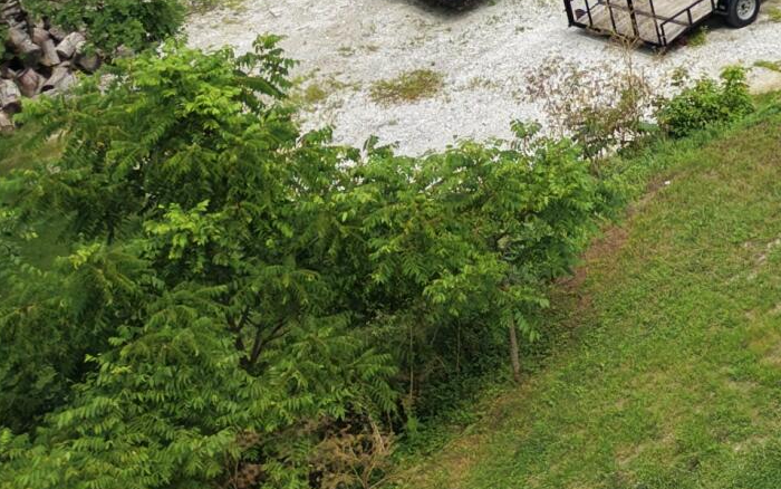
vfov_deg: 11.7
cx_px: 1456
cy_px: -150
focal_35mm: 109
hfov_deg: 15.9
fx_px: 2321
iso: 260
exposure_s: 1/4000
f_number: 1.8
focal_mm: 8.67
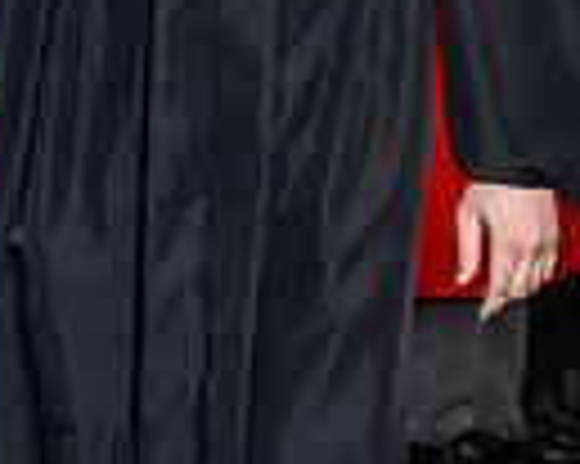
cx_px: -274
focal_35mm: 296
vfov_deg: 5.2
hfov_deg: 6.5
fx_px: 5077
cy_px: -237
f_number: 4.5
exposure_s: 1/200
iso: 1250
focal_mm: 70
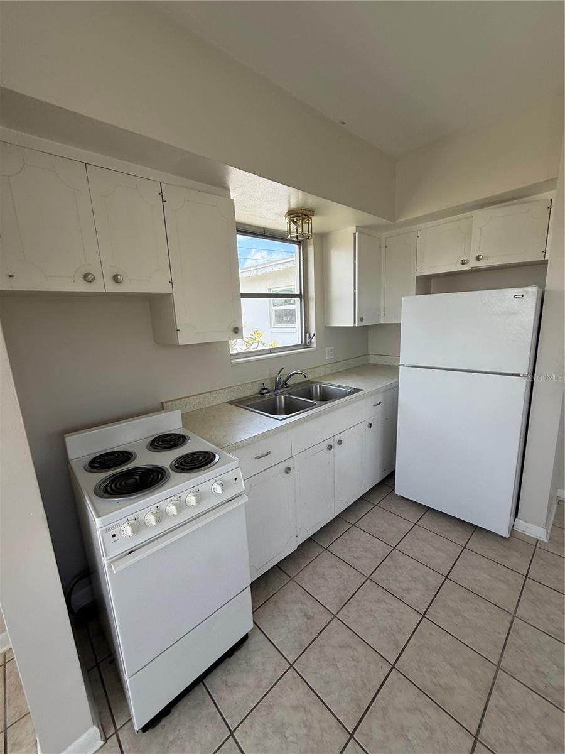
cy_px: 377
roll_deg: +3.7
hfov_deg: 85.7
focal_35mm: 14
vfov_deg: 102.1
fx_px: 305
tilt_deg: -7.9
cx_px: 282
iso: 64
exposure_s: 1/200
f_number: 2.2
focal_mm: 2.22
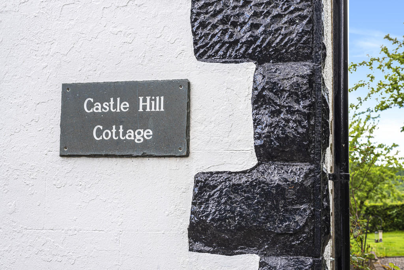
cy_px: 135
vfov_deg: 27.0
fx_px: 561
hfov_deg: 39.6
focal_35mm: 50
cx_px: 202
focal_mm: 50
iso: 250
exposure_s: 1/200
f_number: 8
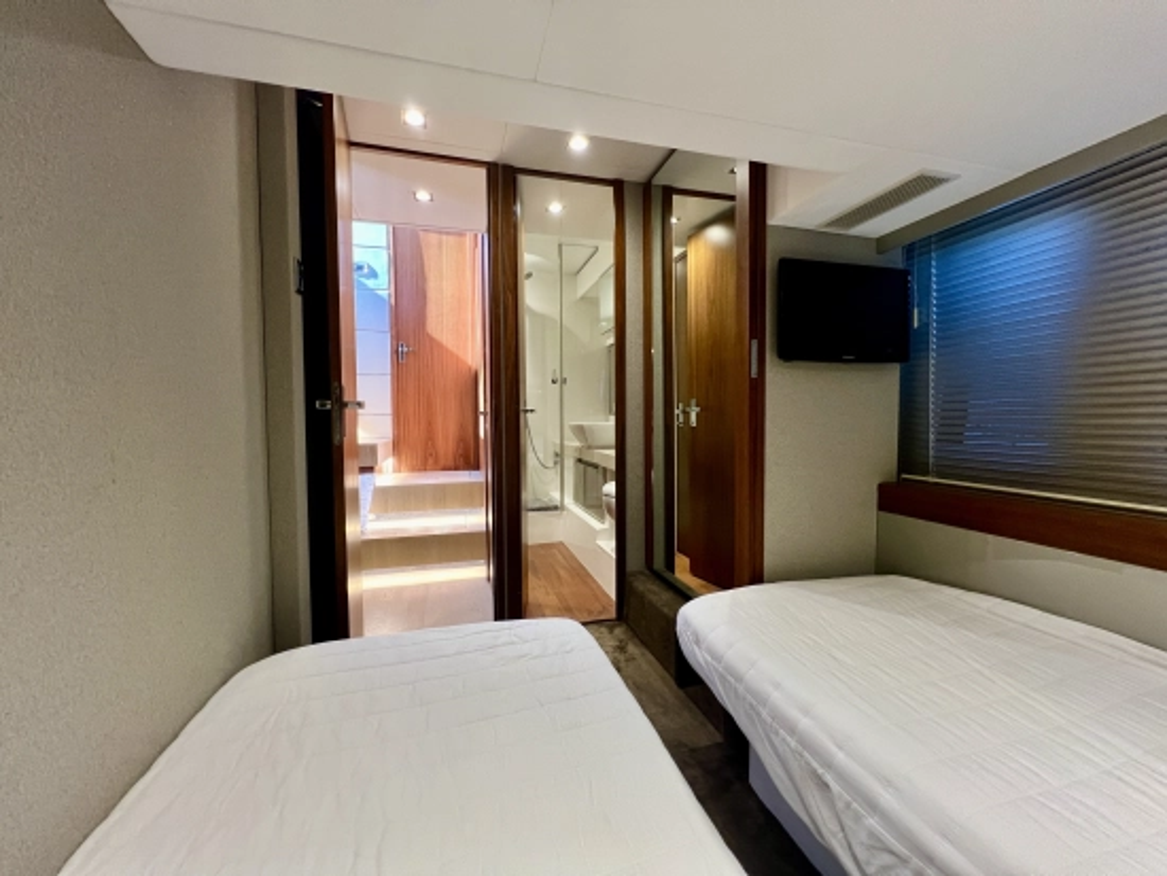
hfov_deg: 106.2
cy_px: 438
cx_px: 584
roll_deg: +1.7
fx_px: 438
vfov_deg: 90.0
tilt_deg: -3.1
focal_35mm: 13
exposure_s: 1/60
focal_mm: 1.57
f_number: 1.8
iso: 320
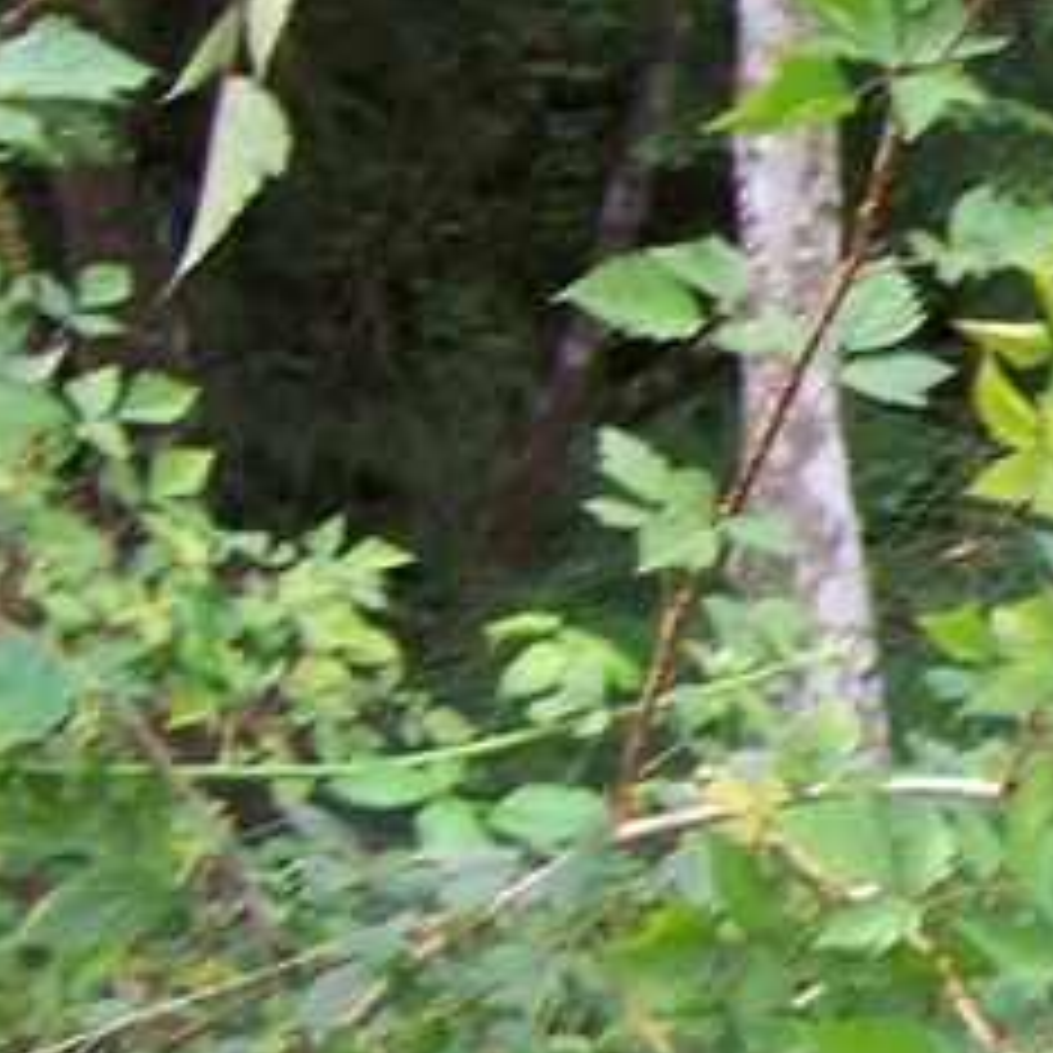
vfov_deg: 11.9
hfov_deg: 10.8
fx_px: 5059
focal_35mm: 147
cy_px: 423
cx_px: 2115
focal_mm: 6.3
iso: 125
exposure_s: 1/50
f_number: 2.8
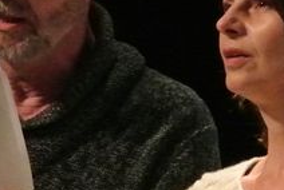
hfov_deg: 2.3
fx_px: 6944
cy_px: 105
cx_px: 95
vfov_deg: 1.6
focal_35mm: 879
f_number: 5
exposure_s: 1/40
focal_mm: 86.5
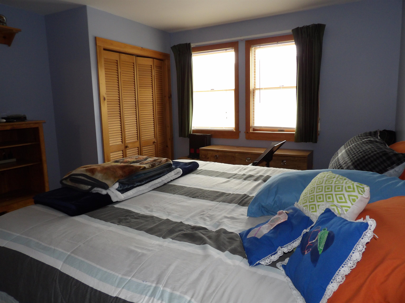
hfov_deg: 71.6
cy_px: 152
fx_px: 281
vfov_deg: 56.8
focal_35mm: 24
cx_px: 202
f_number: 3.2
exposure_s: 1/33
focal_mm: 4.3
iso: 200
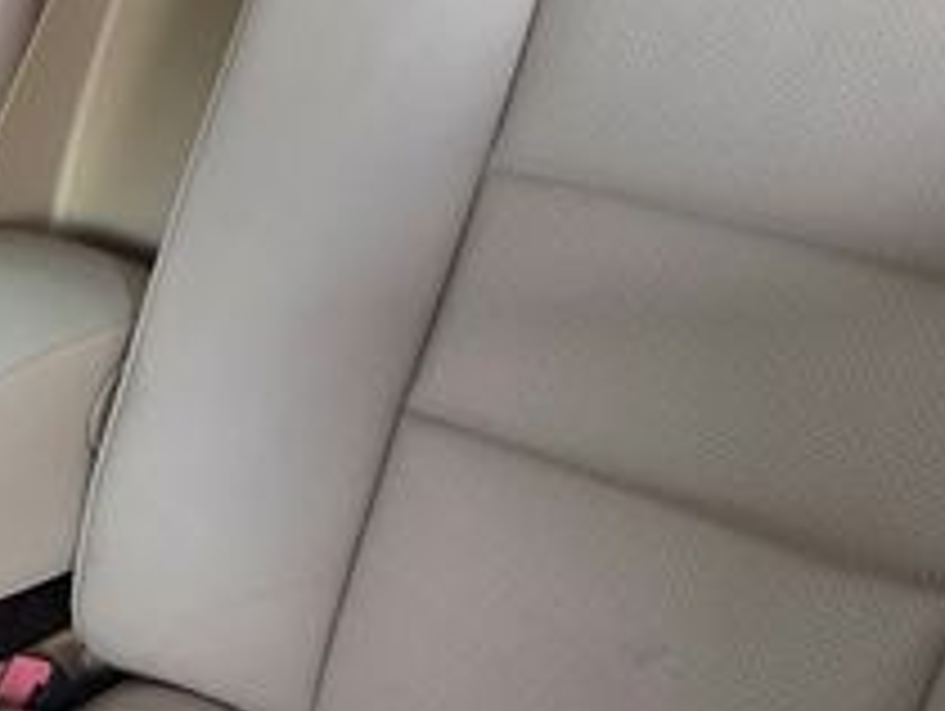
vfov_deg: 20.9
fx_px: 1913
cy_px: 500
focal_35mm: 70
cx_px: 50
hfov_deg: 26.6
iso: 100
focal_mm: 6.3
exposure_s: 1/120
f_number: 1.7
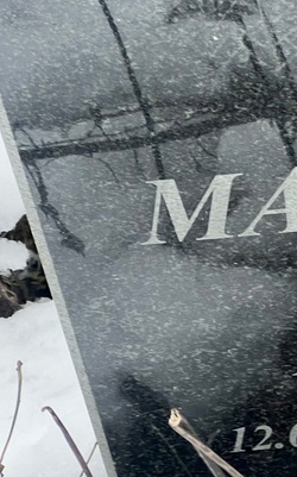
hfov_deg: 7.9
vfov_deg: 12.9
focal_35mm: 163
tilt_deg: -50.7
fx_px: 2115
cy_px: 264
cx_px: 473
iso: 200
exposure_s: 1/99
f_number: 2.8
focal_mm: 9
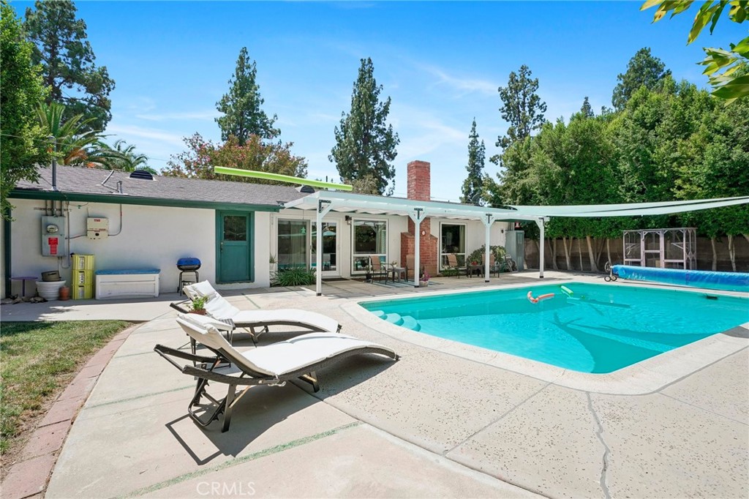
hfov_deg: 96.8
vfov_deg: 73.7
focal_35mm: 16
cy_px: 250
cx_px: 374
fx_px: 333
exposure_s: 1/250
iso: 400
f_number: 11
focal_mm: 16
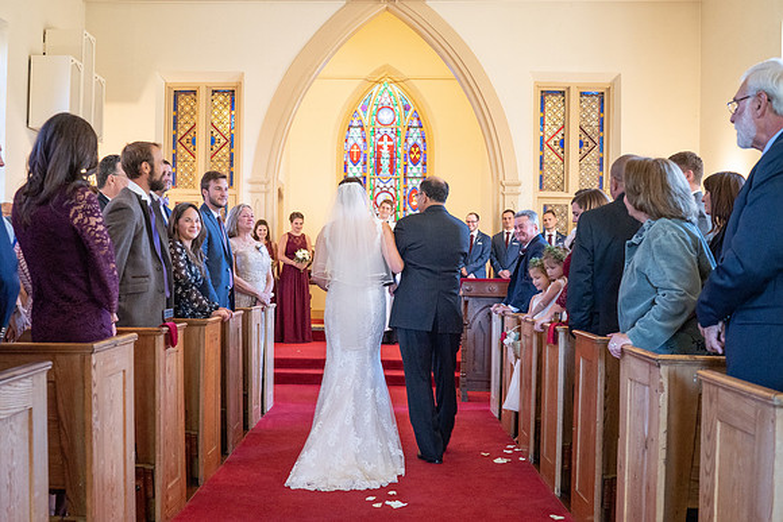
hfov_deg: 46.1
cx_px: 332
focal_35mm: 42
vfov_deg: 31.8
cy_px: 286
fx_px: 916
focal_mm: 35
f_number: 4
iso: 2000
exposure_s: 1/100
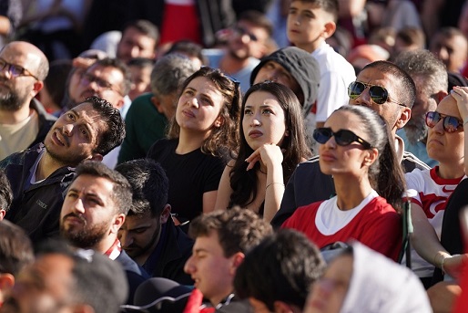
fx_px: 3901
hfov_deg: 6.9
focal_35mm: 300
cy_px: 156
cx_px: 234
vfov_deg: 4.6
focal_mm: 200
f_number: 2.8
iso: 100
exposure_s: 1/640
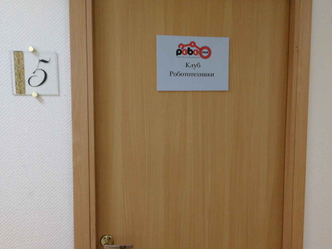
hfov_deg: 65.3
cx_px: 166
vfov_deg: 51.4
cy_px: 124
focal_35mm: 27
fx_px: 259
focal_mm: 3.95
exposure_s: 1/25
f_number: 2.2
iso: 320
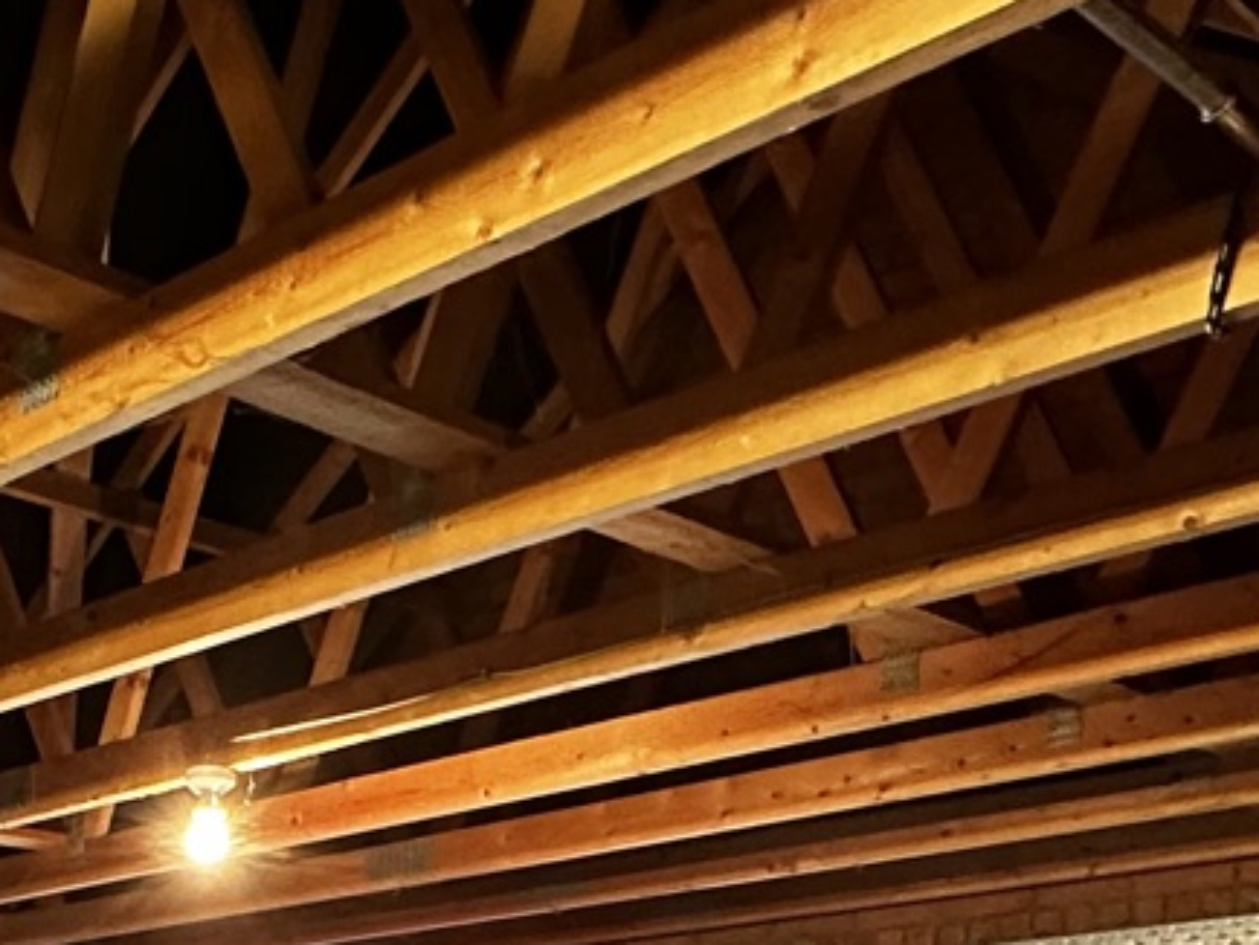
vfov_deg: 21.0
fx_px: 2111
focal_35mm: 58
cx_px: 55
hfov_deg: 31.2
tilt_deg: -3.8
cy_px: 1455
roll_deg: +1.5
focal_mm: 2.22
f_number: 2.2
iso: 320
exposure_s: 1/50
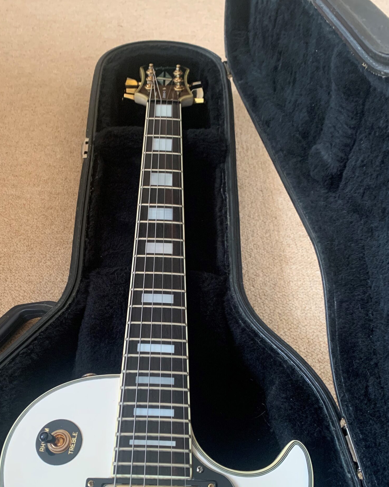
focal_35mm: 35
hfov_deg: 42.0
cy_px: 292
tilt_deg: -51.8
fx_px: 504
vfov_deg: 51.2
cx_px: 152
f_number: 1.8
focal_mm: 4.25
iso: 250
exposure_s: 1/60
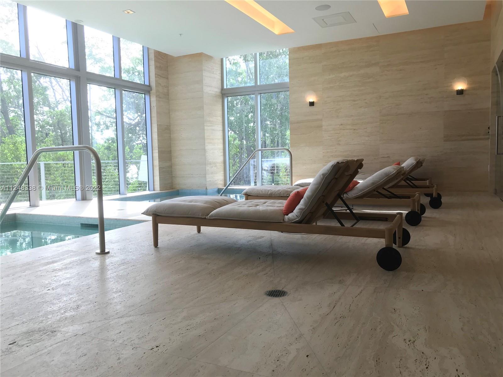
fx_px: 407
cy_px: 188
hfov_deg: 63.4
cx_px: 252
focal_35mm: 28
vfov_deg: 49.7
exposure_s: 1/40
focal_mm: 3.99
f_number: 1.8
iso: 25
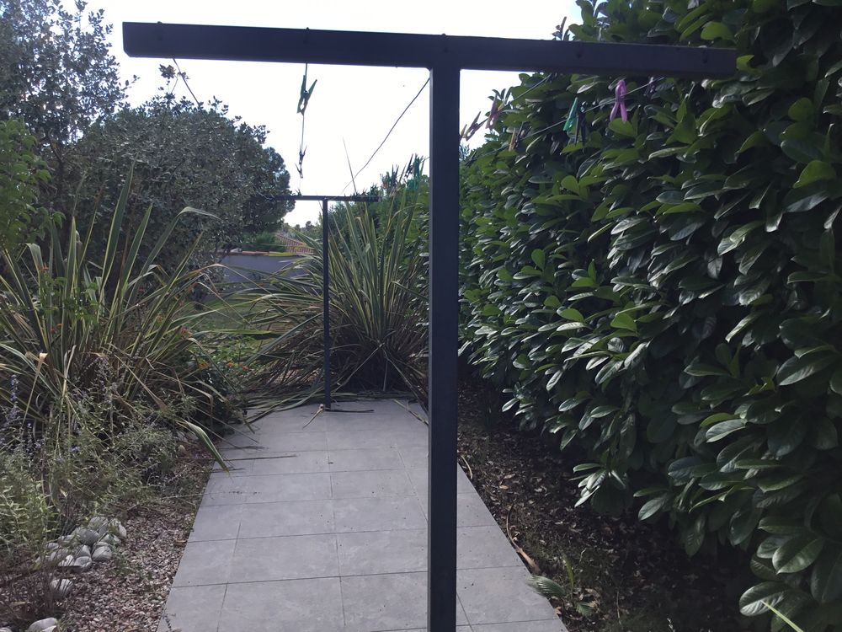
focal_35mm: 31
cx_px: 421
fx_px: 754
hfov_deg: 58.4
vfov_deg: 45.4
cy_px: 316
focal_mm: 3.3
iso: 25
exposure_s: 1/657
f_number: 2.4
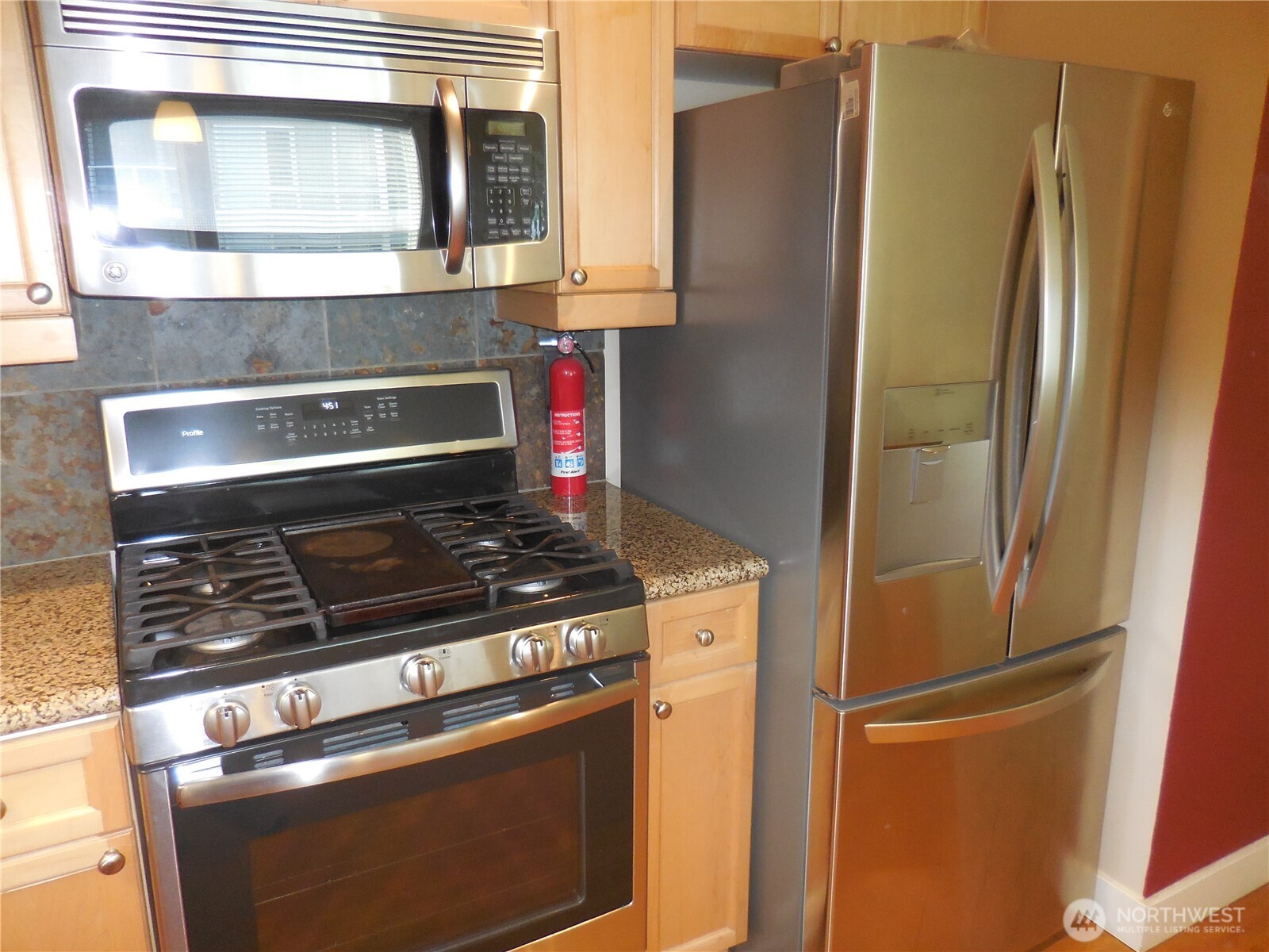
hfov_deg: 69.4
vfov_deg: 54.9
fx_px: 916
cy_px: 476
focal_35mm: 25
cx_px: 634
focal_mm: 4.5
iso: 400
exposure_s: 1/25
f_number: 3.3
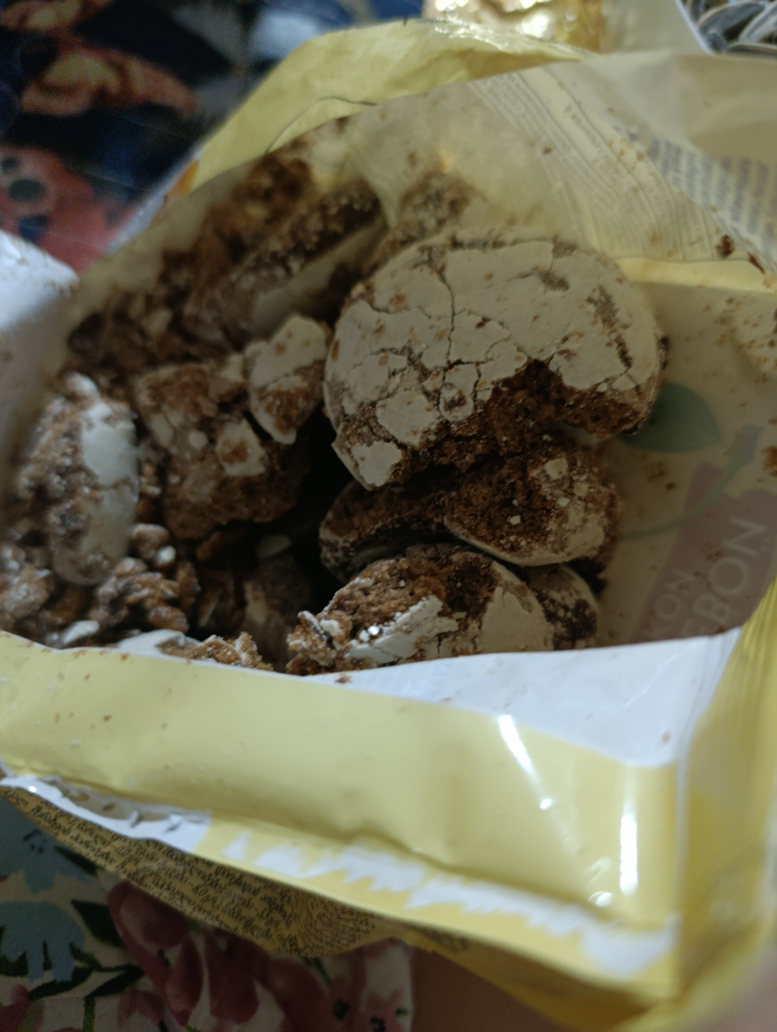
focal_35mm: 23
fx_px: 687
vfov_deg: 73.8
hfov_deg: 59.0
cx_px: 388
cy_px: 516
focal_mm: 6.11
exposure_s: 1/25
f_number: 1.65
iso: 2769
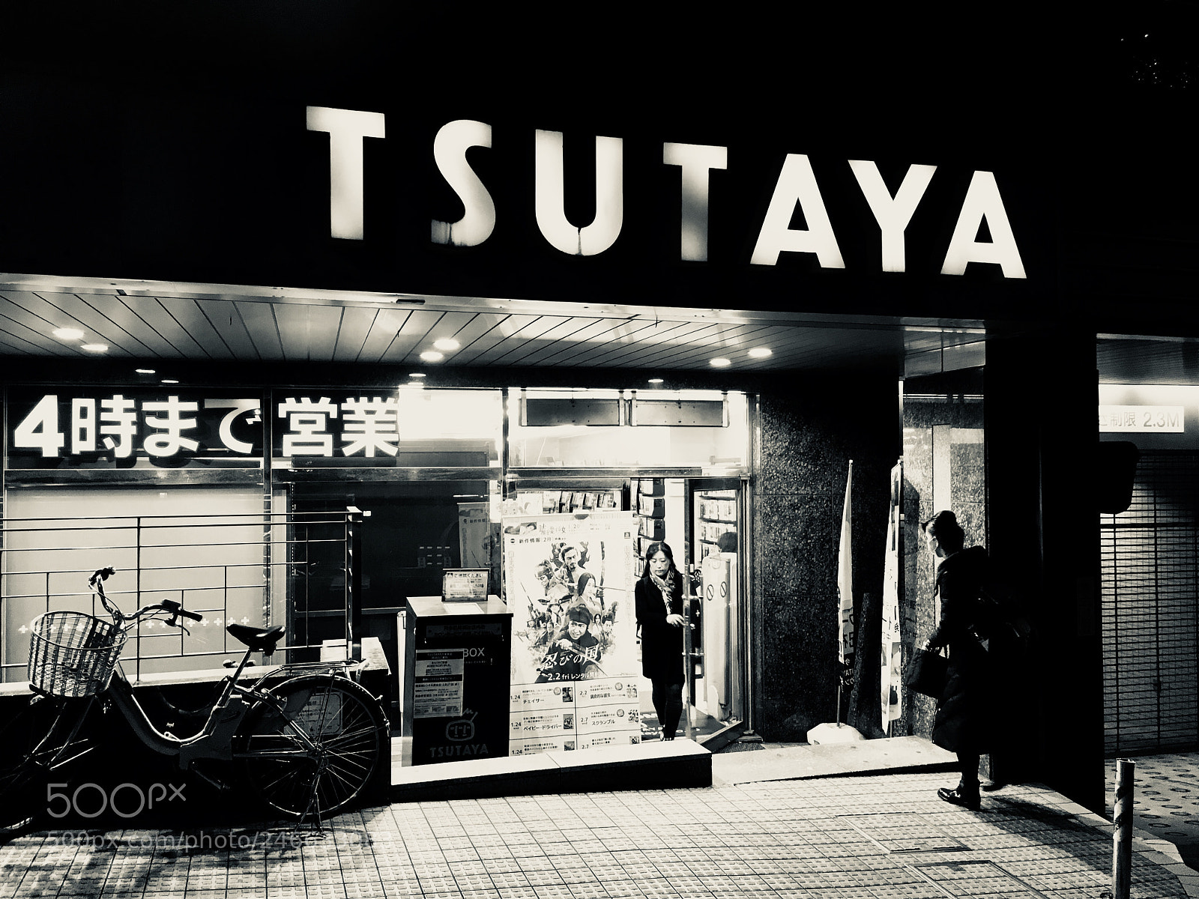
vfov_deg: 48.2
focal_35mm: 29
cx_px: 600
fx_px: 1004
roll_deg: +0.7
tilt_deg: +0.6
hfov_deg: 61.7
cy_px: 450
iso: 64
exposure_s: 1/30
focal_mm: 4.15
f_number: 2.2
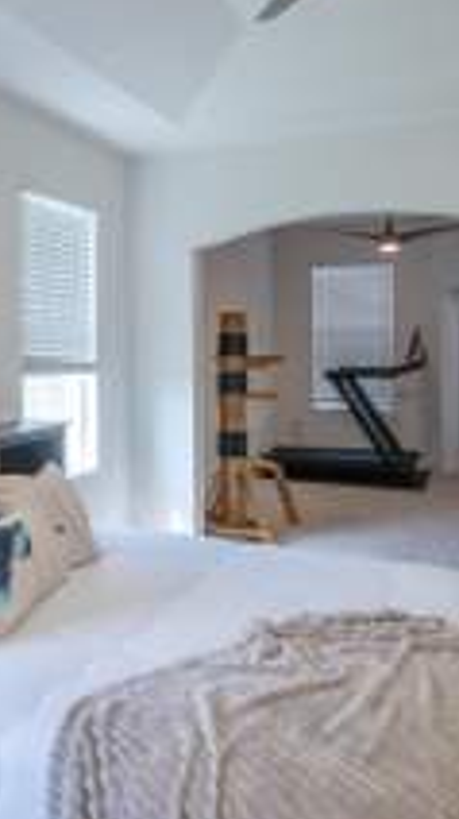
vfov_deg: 57.5
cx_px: 93
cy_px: 323
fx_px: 737
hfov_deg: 33.6
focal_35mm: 34
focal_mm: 14
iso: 200
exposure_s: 1/80
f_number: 5
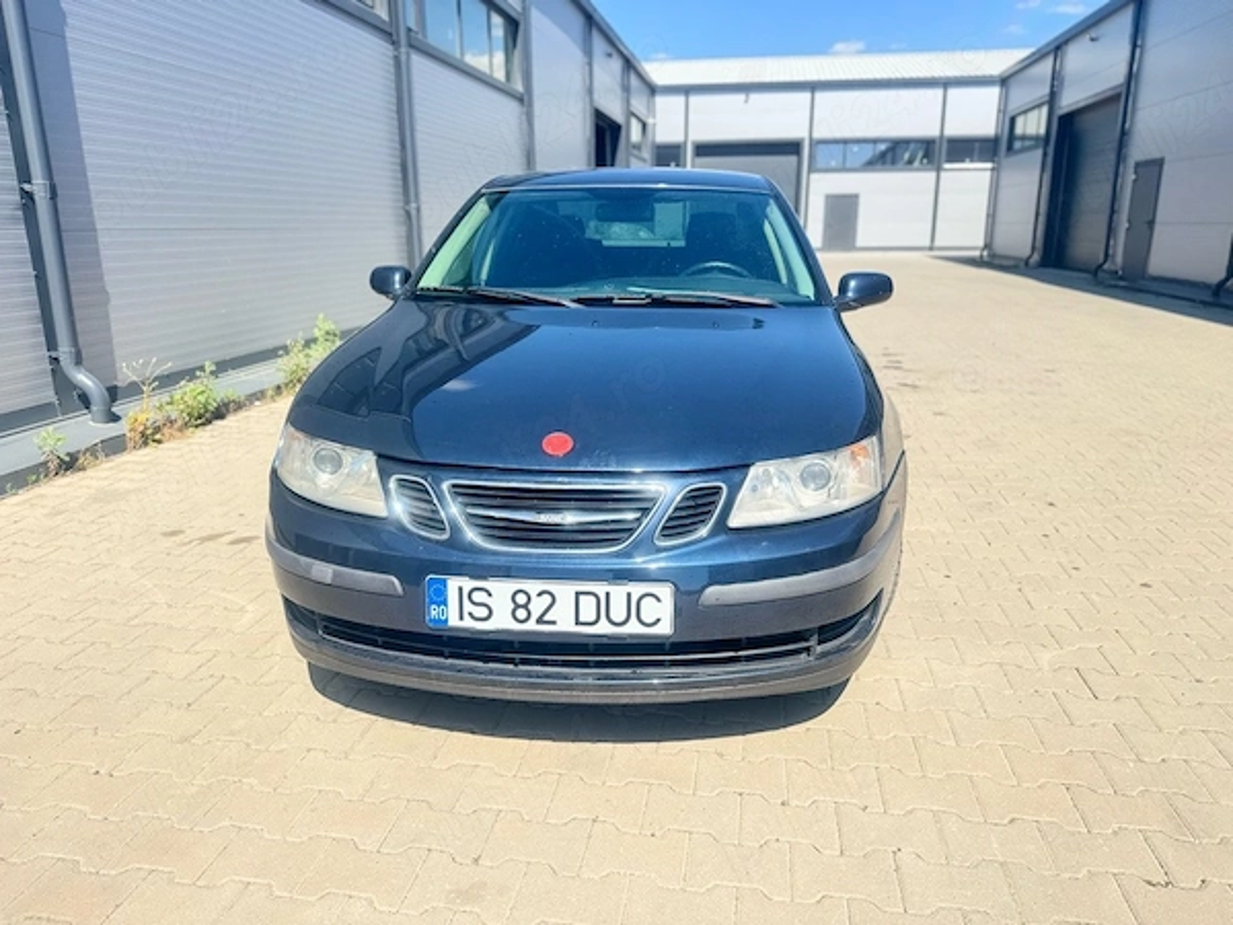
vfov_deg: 56.8
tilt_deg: -14.9
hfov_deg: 71.6
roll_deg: +1.2
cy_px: 462
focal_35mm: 24
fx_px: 855
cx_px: 616
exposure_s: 1/2959
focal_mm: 6.76
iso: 80
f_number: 1.78
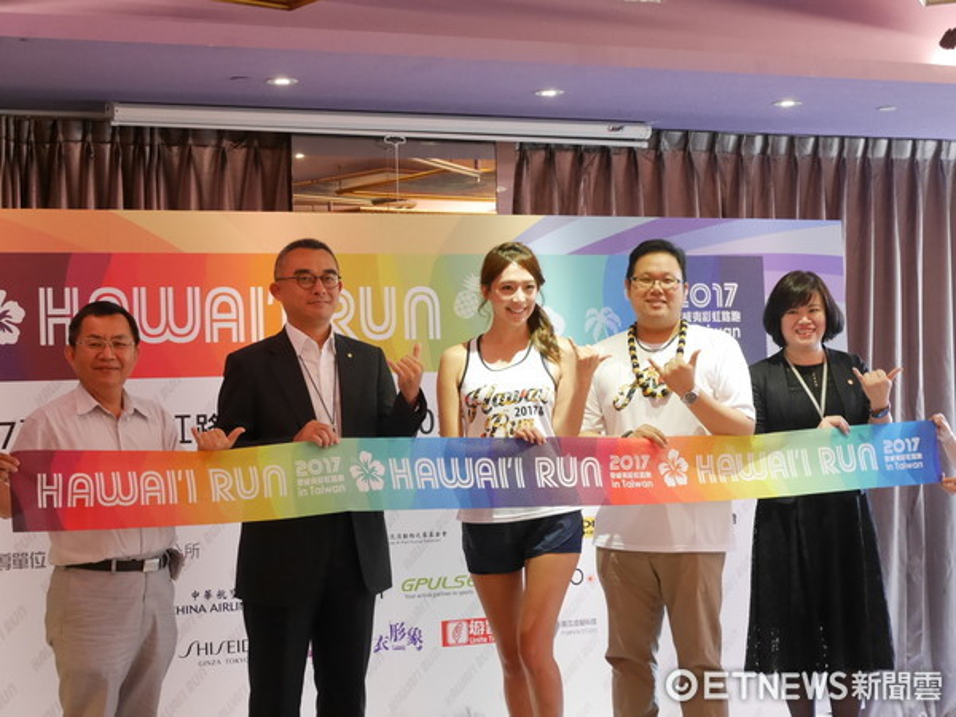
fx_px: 1768
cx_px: 478
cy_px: 358
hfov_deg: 30.3
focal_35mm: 64
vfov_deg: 22.9
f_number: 5.6
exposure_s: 1/13
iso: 3200
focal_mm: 32
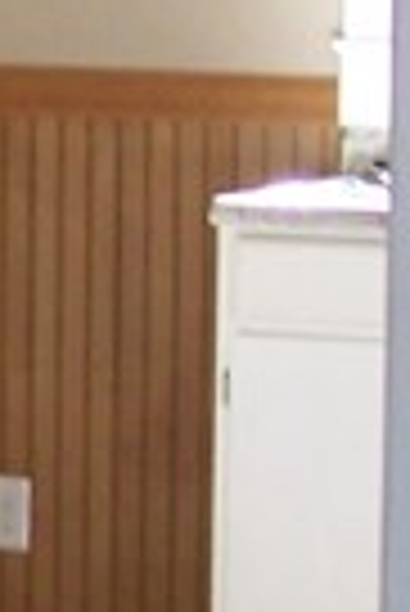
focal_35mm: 298
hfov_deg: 4.5
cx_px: -779
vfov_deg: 6.9
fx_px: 5078
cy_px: 234
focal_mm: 6.3
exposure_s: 1/30
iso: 125
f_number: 2.8
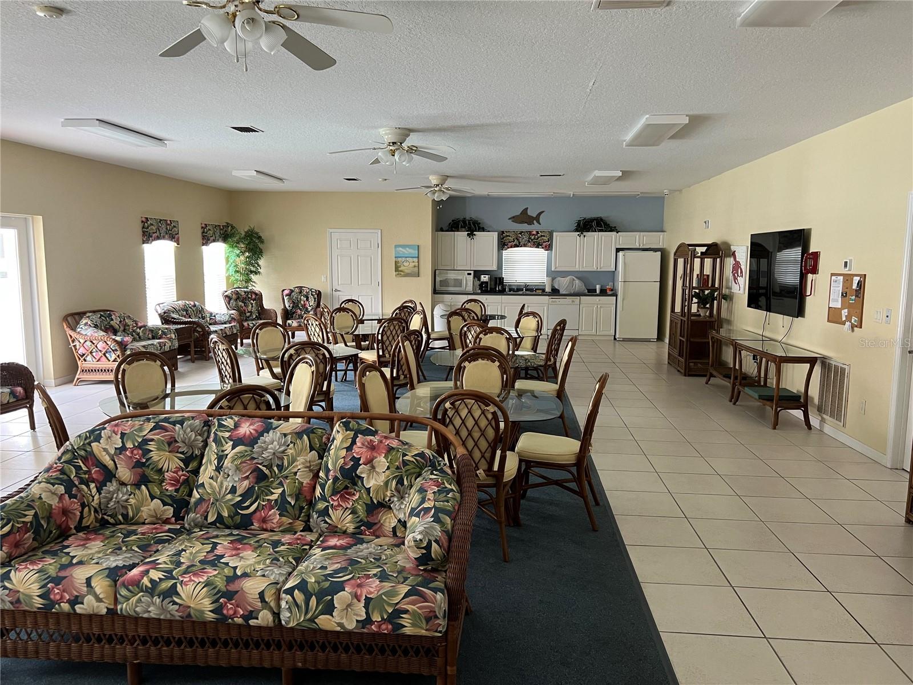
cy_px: 342
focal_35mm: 26
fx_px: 686
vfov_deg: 53.1
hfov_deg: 67.3
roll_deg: -1.1
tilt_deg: -8.0
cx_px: 456
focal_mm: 5.7
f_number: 1.5
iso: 125
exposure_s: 1/60
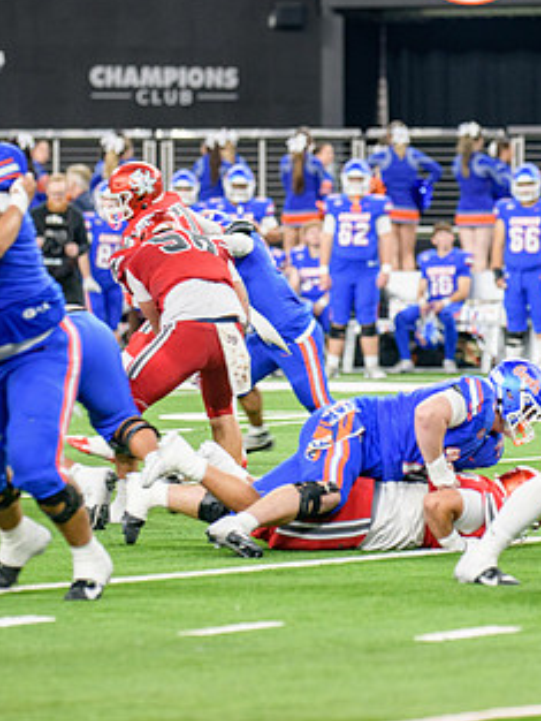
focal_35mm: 347
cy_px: 301
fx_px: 7226
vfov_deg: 5.7
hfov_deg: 4.3
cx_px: 336
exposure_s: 1/400
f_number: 2.8
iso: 1000
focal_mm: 195
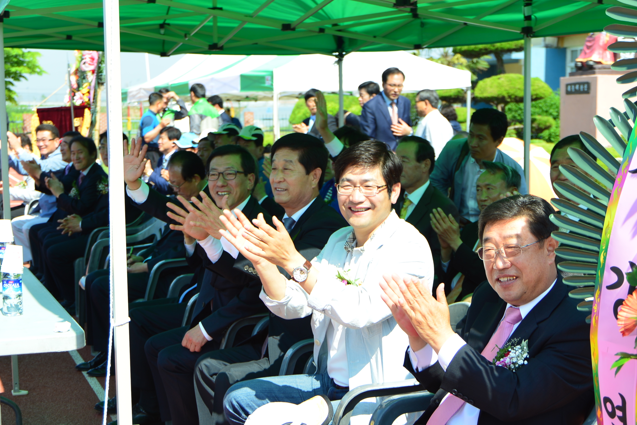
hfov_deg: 32.4
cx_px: 347
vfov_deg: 21.8
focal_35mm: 62
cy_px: 291
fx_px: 1097
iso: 100
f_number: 5
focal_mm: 34
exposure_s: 1/200
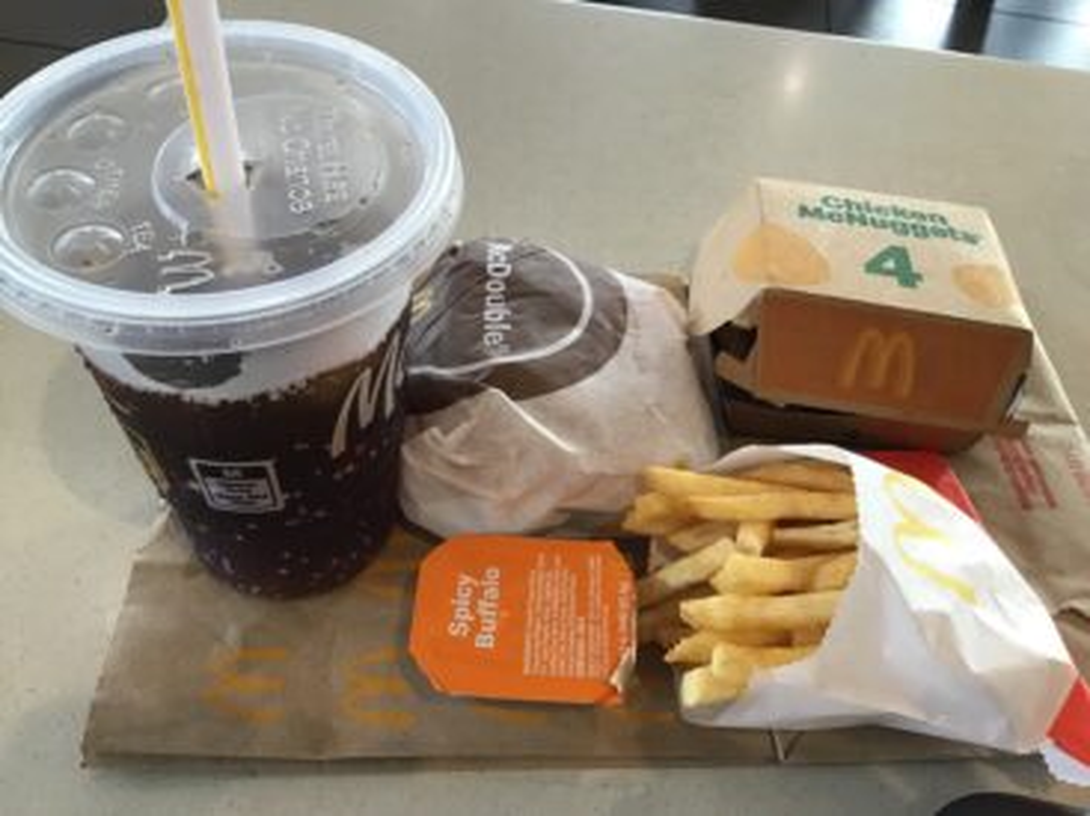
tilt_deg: -51.0
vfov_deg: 45.4
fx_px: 976
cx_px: 545
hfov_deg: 58.4
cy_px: 408
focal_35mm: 31
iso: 50
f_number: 2.4
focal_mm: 3.3
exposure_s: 1/30
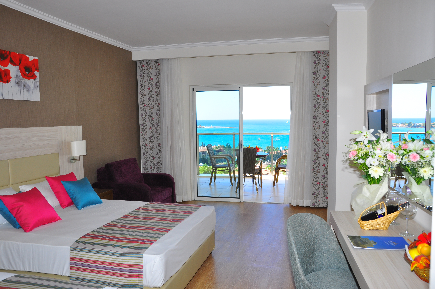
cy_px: 144
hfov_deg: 62.0
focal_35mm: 30
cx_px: 218
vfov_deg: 43.5
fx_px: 362
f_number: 7.1
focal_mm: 20
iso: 250
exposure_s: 1/160
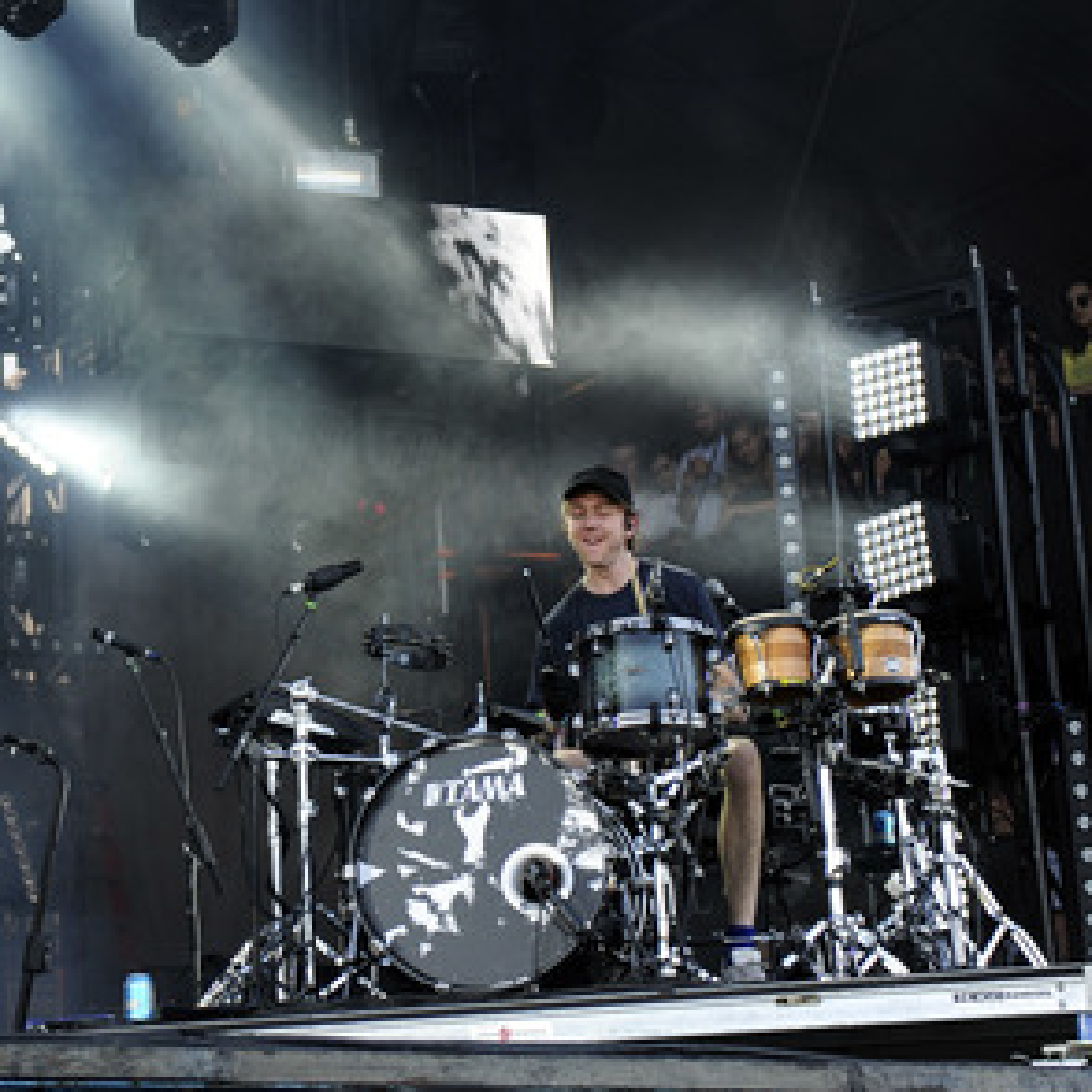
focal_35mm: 91
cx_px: 271
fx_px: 3248
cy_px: 546
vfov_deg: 19.1
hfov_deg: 19.0
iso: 1000
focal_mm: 70
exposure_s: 1/500
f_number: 3.5
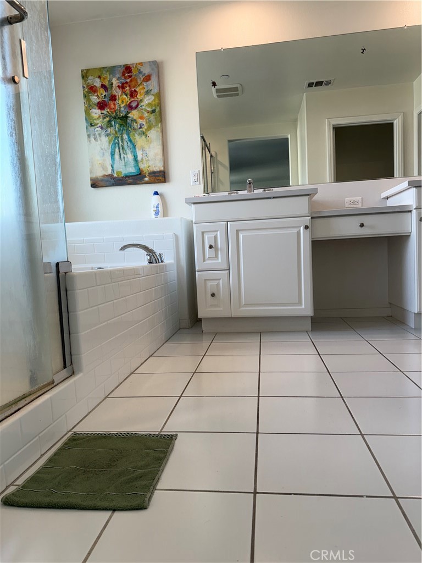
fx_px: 390
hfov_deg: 56.8
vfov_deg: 71.6
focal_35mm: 24
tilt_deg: -4.6
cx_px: 211
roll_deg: +2.4
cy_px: 282
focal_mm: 6.76
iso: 64
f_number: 1.78
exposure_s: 1/120
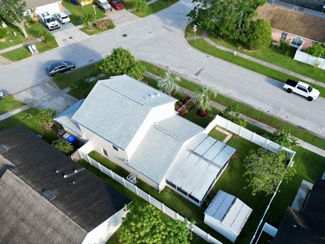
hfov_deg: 63.1
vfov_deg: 49.7
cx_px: 186
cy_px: 131
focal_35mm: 28
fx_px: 263
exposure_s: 1/725
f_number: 1.7
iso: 100
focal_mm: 6.72
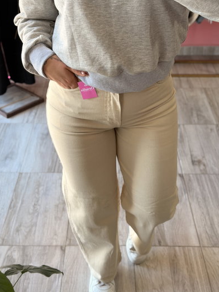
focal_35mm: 49
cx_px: 110
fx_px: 413
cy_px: 147
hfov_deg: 29.7
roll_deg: -0.3
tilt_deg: -35.4
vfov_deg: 38.9
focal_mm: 6.76
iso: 100
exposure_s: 1/103
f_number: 1.78
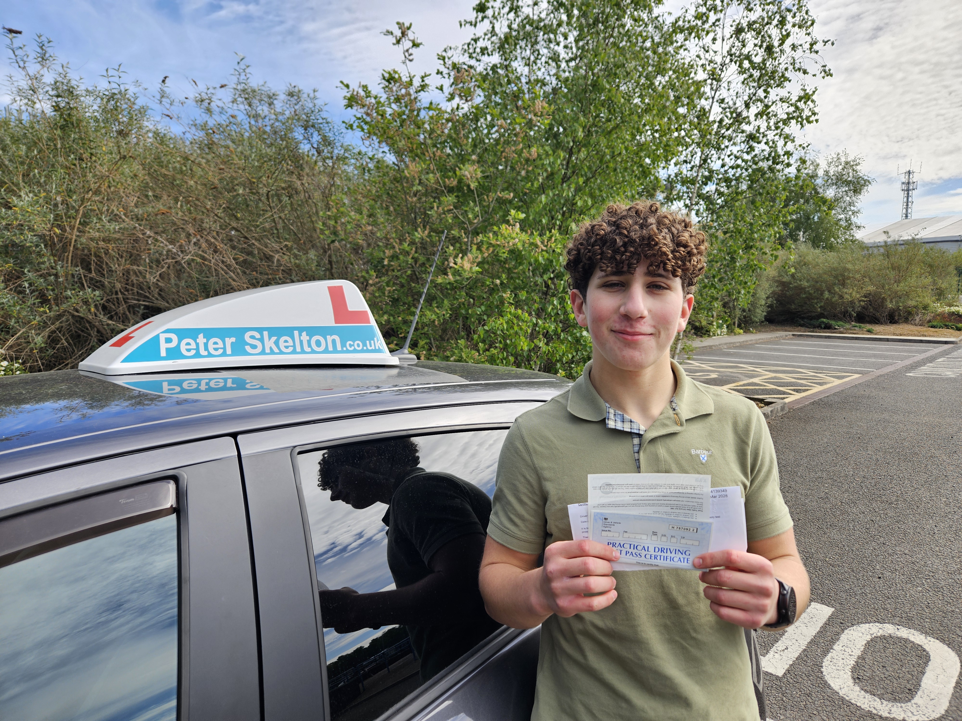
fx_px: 639
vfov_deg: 58.9
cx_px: 481
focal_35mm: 23
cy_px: 360
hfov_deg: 73.9
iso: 25
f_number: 1.8
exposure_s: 1/583
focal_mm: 5.4
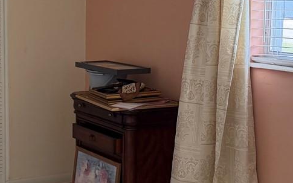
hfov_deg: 24.1
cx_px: 45
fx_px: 671
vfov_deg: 15.5
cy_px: 64
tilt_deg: -6.4
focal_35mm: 84
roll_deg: +0.1
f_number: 1.78
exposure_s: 1/99
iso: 200
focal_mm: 6.76
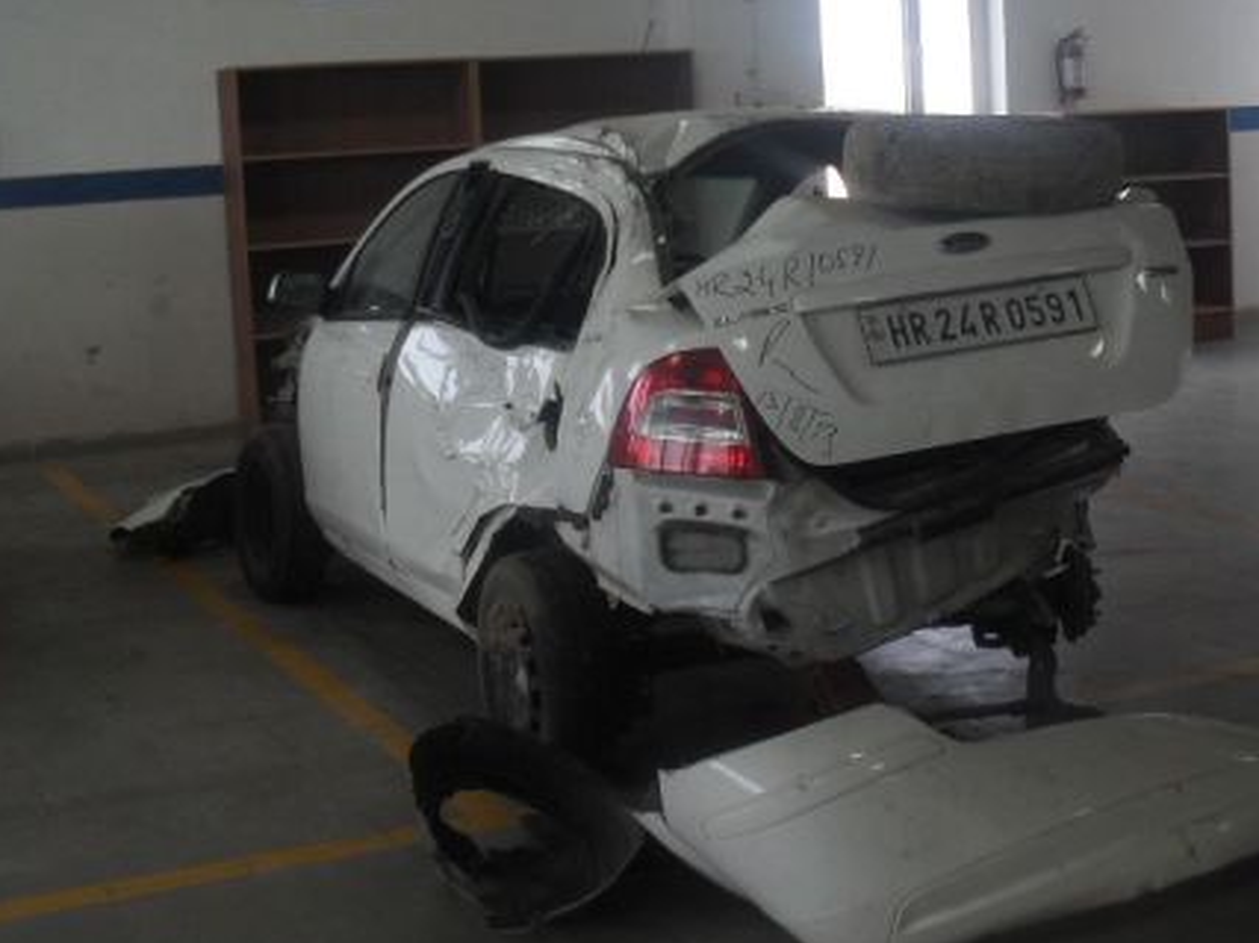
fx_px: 2073
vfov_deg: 25.5
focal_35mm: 57
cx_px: 837
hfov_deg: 33.5
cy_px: 321
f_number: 2.8
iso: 80
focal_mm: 6.3
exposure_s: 1/90
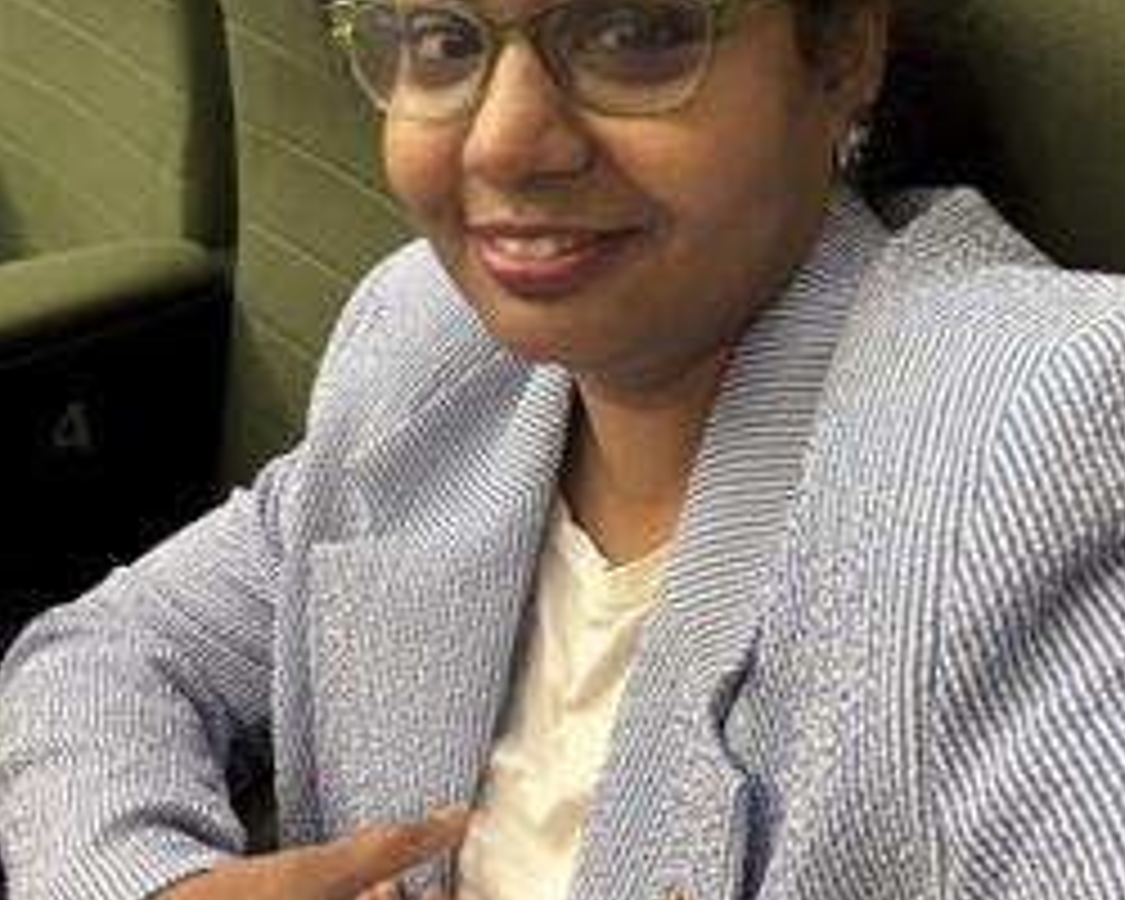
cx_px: 572
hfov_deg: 45.8
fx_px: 1332
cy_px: 385
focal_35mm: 40
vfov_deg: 37.3
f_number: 1.9
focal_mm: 2.69
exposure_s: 1/25
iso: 250
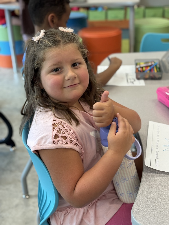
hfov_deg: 30.3
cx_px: 84
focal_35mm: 48
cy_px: 112
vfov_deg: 39.7
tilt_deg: -27.1
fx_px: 312
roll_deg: +3.8
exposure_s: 1/60
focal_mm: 6.76
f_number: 1.78
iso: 125
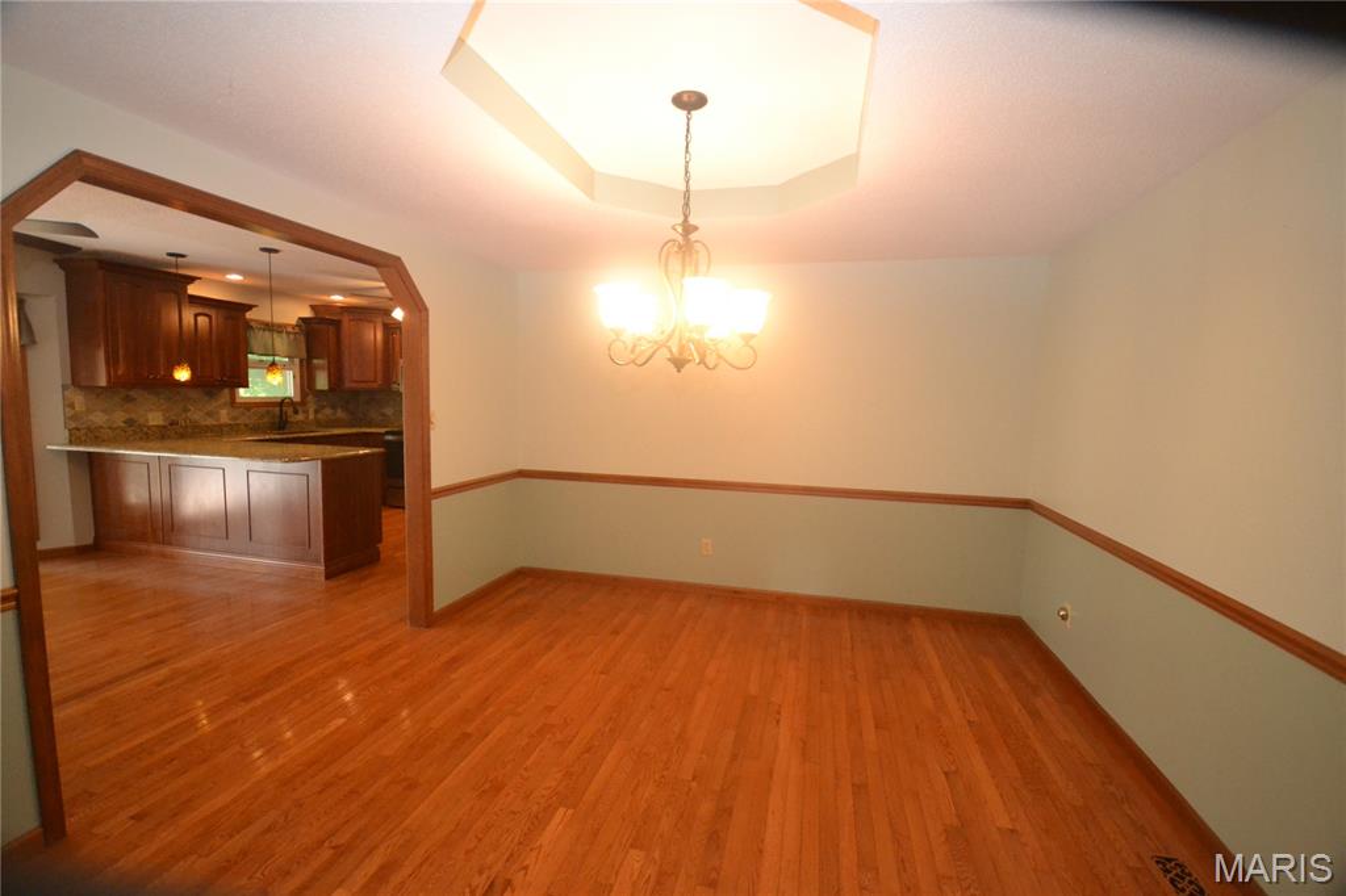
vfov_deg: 77.3
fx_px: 561
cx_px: 673
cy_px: 448
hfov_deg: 100.4
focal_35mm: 15
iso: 2800
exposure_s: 1/60
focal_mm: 10
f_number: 4
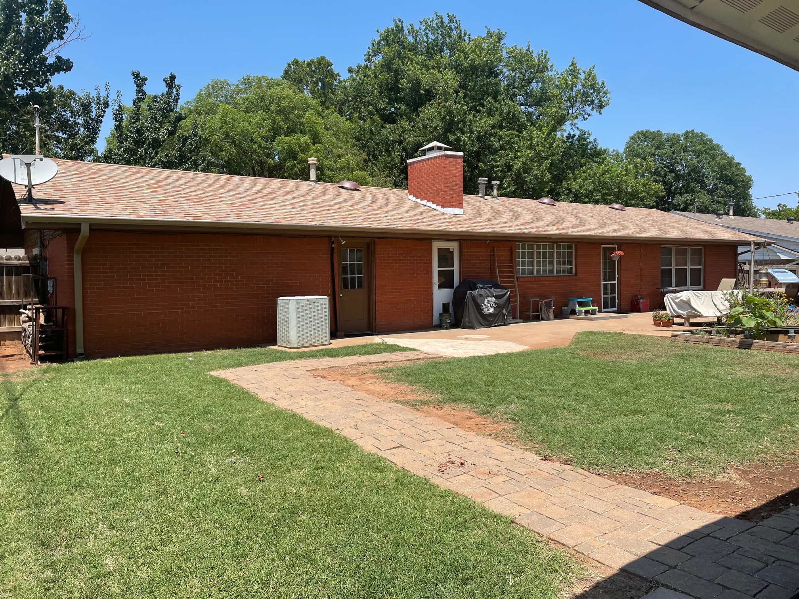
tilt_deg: -1.3
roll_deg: +0.9
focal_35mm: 26
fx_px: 600
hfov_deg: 67.3
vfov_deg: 53.1
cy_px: 300
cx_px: 400
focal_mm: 4.2
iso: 32
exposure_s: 1/2959
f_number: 1.6
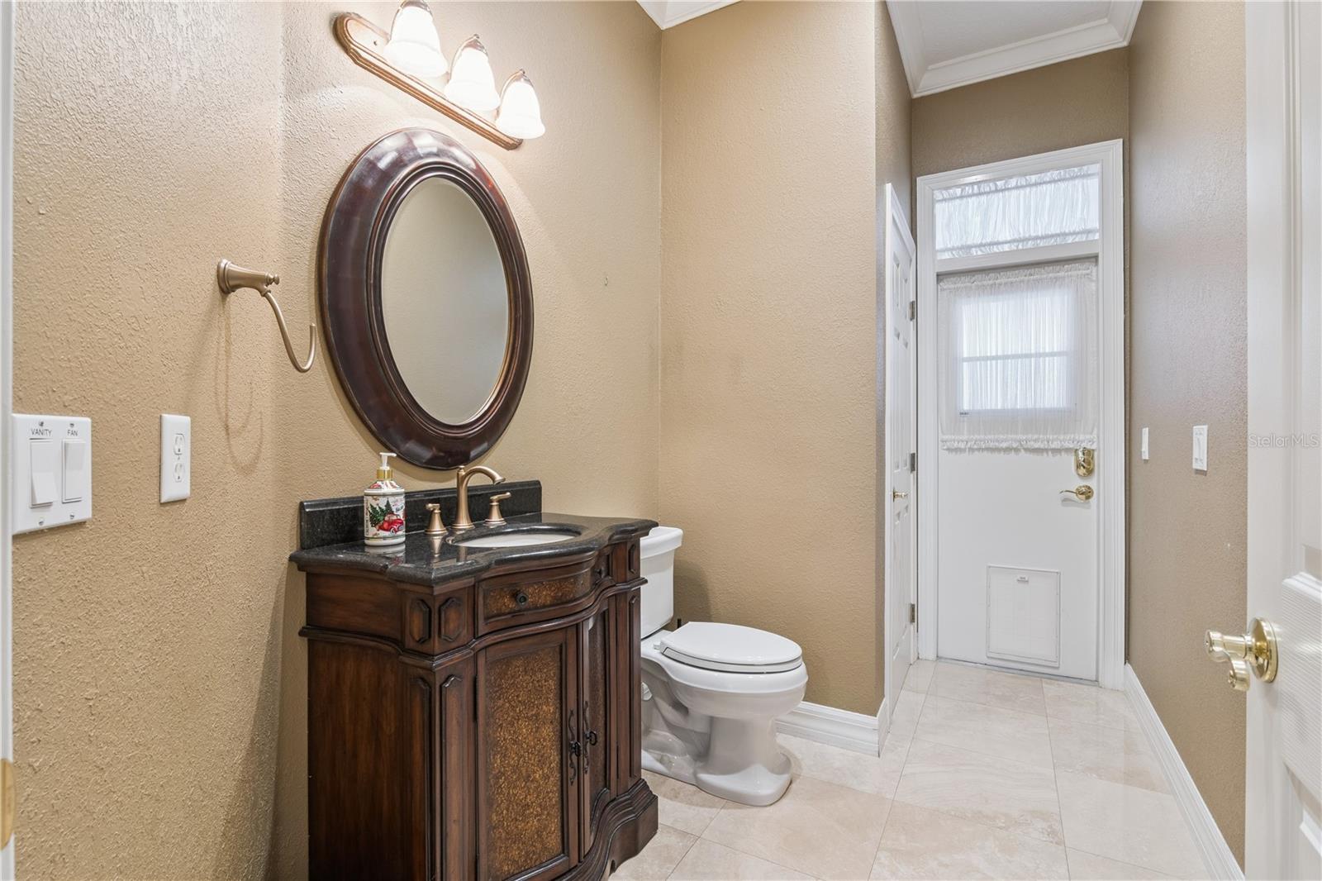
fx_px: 587
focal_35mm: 16
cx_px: 661
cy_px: 440
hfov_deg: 96.7
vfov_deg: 73.7
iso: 800
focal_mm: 16
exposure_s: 1/6
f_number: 10
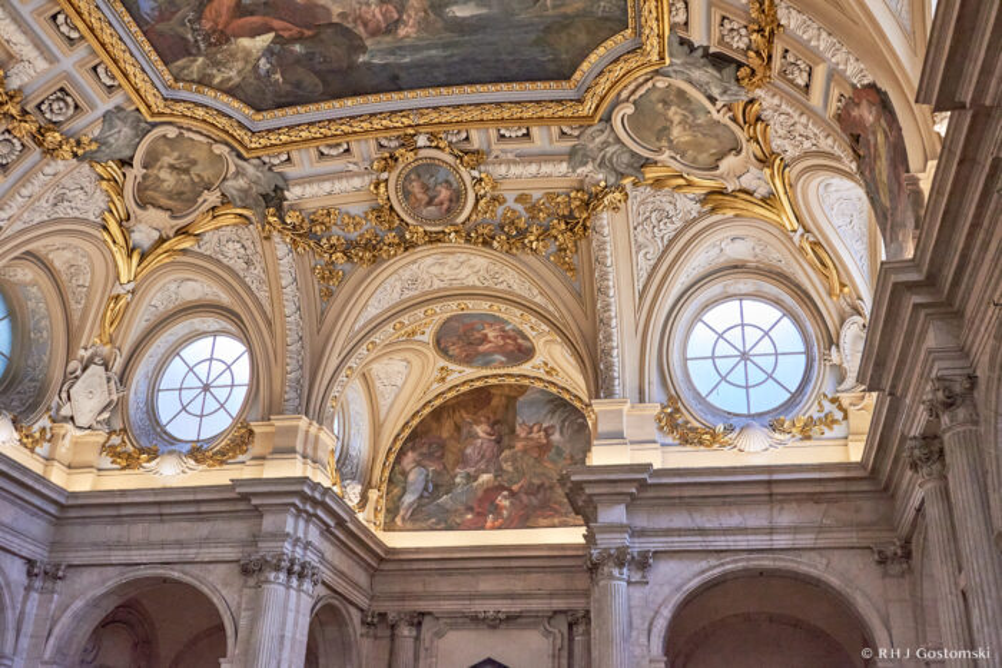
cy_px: 334
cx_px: 501
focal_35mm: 38
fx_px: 1058
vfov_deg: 35.1
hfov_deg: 50.7
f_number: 9
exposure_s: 1/250
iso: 3200
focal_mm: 38
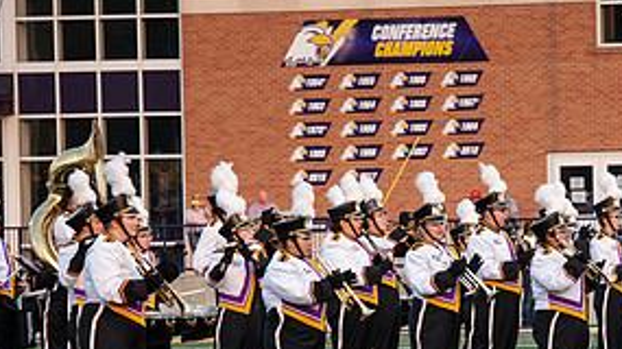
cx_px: 587
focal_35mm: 352
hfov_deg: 6.1
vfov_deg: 3.4
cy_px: 280
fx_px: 5803
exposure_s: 1/400
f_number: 6.3
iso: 640
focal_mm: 165
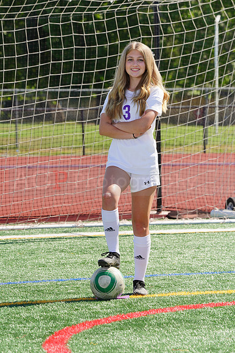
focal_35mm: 218
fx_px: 2137
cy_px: 176
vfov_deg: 9.4
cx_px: 118
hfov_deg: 6.3
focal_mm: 218
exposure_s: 1/250
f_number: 11
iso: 200
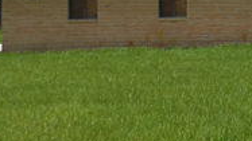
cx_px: 391
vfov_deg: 12.1
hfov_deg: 19.0
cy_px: -46
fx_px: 648
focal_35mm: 97
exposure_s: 1/1250
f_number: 3.5
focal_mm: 4.6
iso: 125
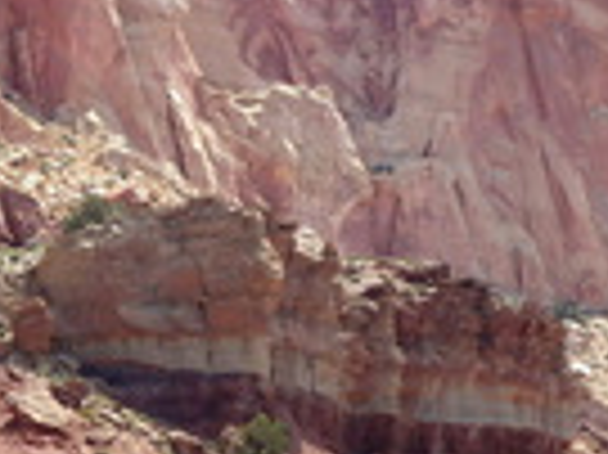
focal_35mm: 148
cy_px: 438
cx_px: 203
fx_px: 2597
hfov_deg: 13.3
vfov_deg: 9.9
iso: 125
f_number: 4.7
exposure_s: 1/400
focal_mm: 7.3
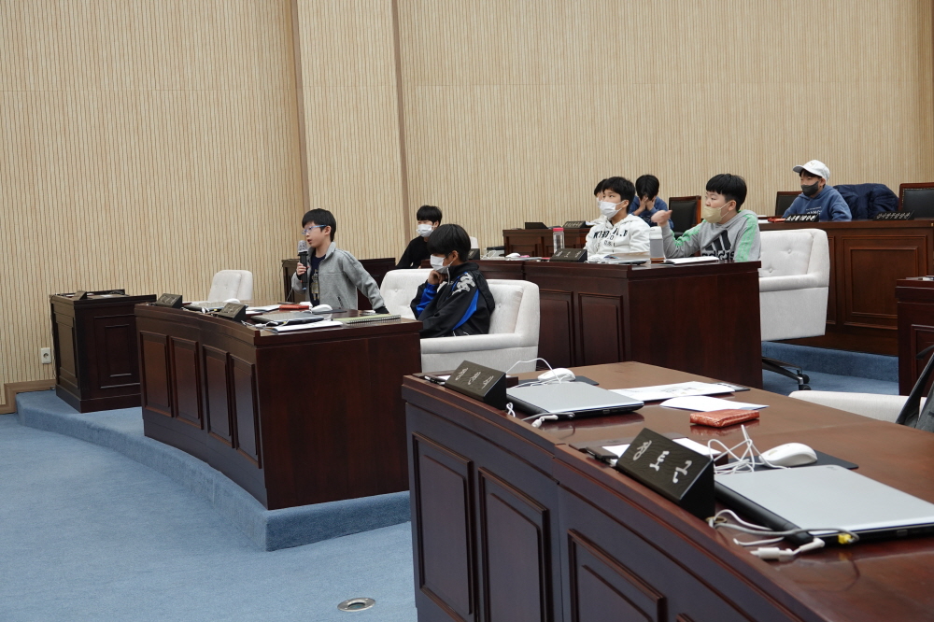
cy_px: 311
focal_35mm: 44
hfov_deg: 44.5
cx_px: 467
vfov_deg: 30.5
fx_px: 1141
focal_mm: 16.31
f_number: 3.2
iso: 250
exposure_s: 1/50
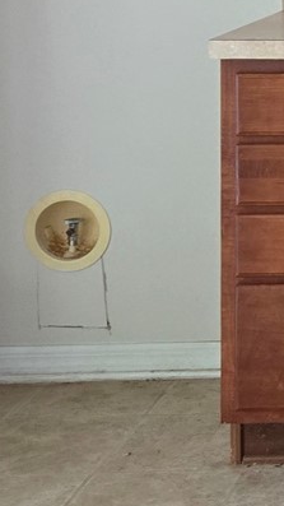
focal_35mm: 101
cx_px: 703
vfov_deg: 20.3
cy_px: -25
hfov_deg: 10.2
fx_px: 1354
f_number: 1.8
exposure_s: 1/60.2
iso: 800
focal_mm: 5.4
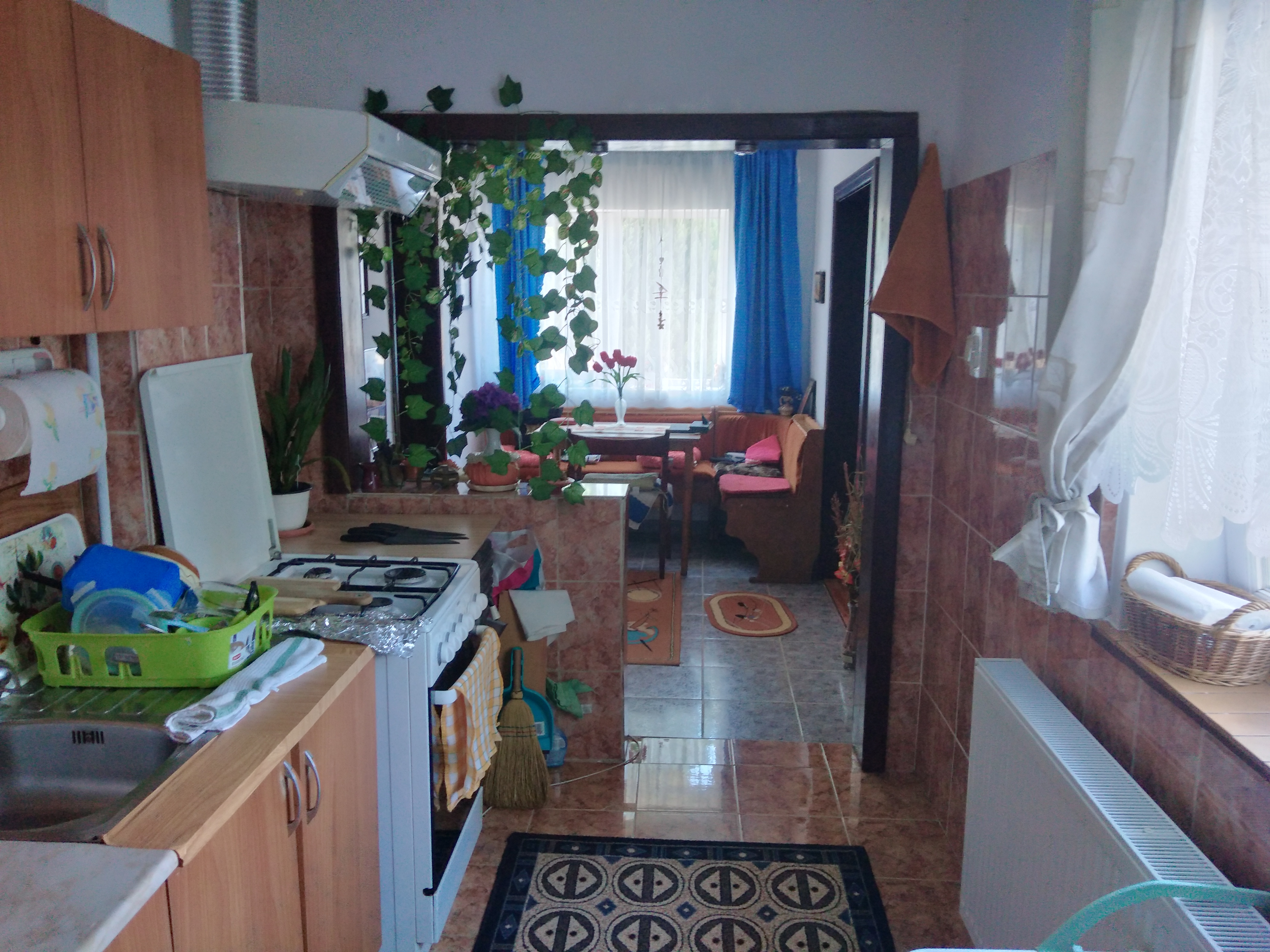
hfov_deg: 67.3
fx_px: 954
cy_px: 476
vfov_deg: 53.1
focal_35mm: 26
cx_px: 635
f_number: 1.8
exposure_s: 1/25
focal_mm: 3.6
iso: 258
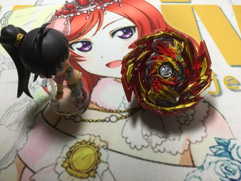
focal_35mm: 31
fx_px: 216
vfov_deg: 45.4
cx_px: 120
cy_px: 90
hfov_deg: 58.4
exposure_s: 1/30
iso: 25
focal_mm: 3.3
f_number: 2.4
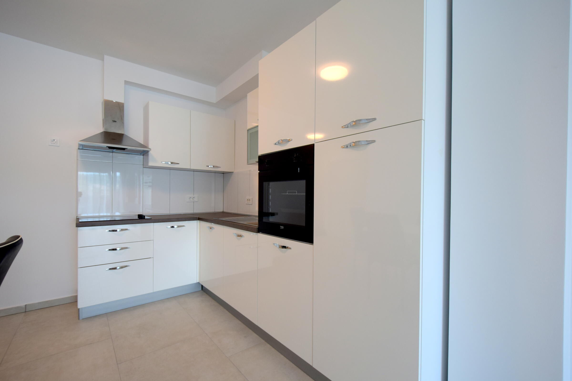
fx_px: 238
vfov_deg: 77.3
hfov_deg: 100.4
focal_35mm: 15
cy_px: 190
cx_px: 286
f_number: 4.5
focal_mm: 10
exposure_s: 1/80
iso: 400
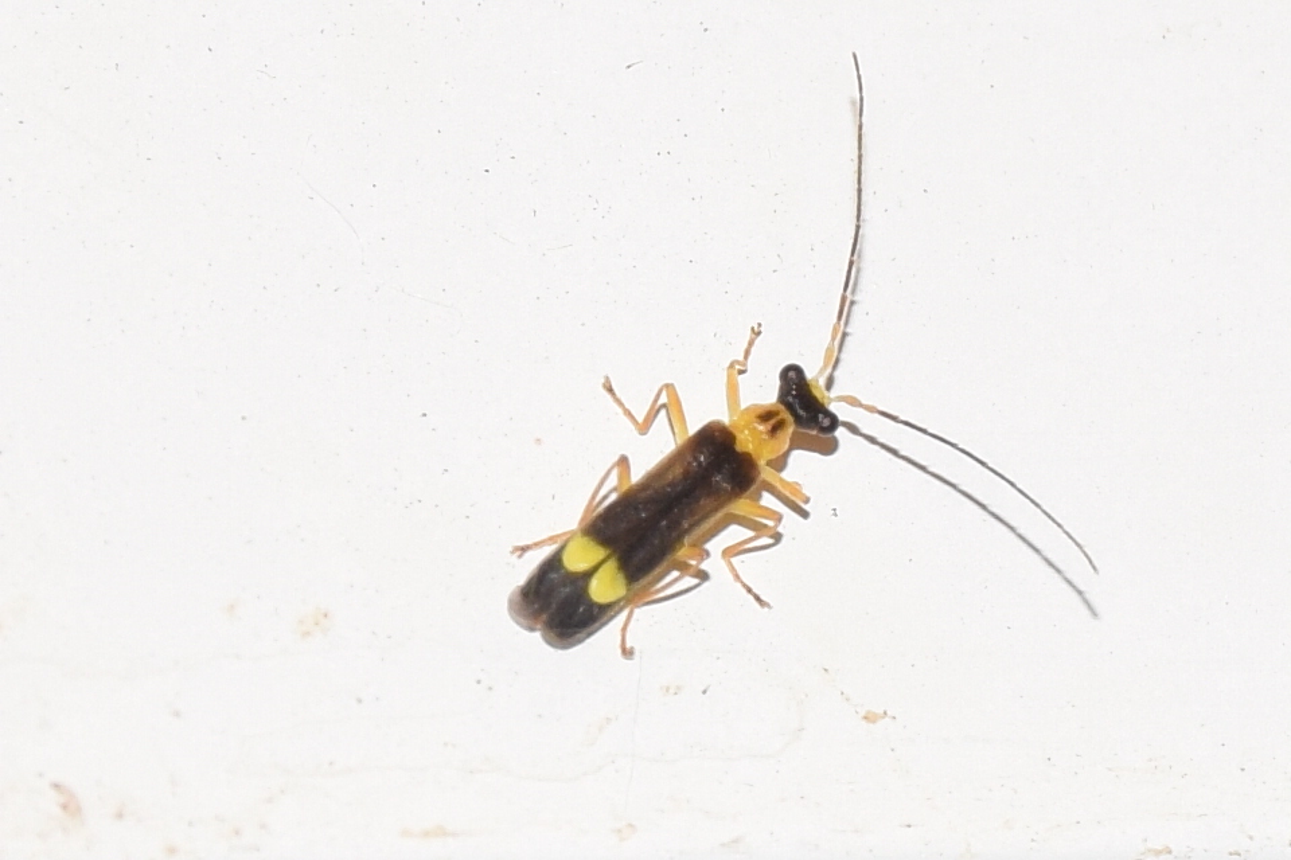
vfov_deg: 6.5
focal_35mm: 210
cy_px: 430
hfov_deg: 9.8
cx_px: 646
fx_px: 7530
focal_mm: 140
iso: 320
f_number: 11
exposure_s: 1/160
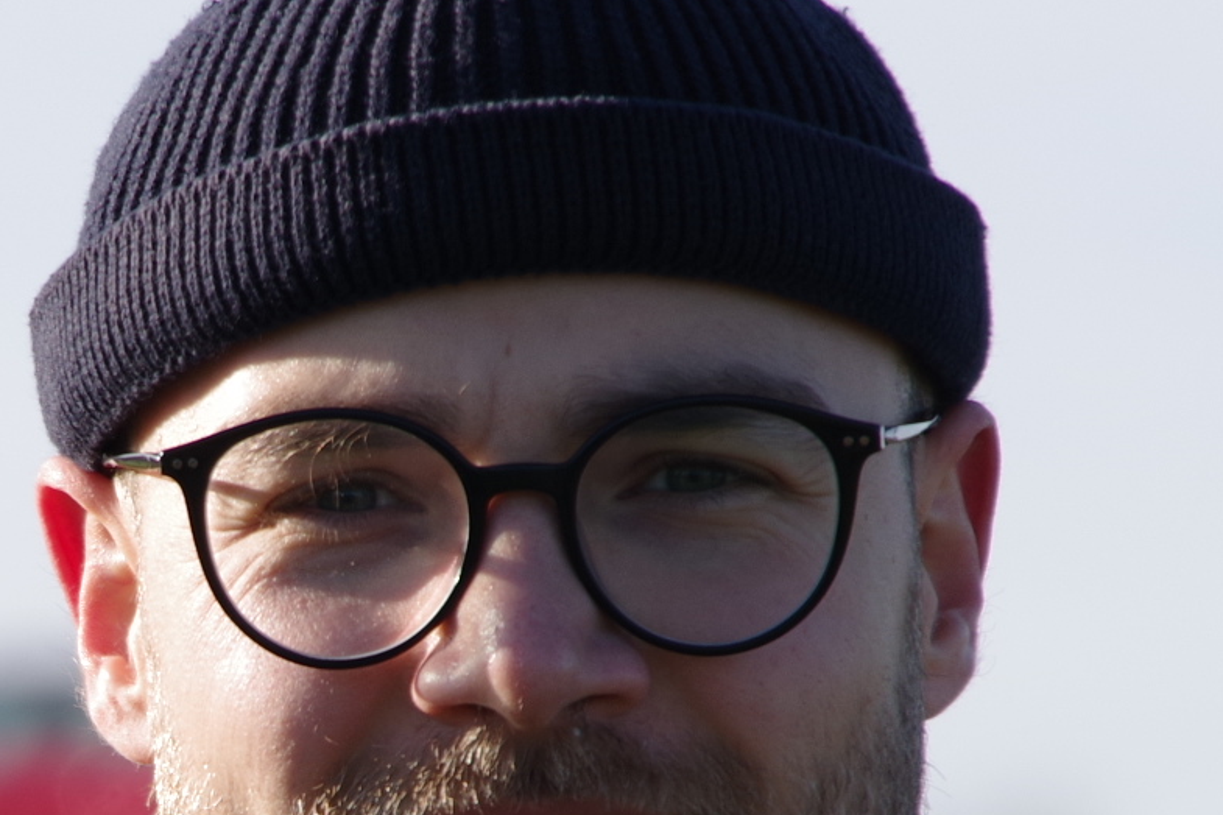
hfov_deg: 2.6
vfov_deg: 1.7
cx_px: 209
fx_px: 26865
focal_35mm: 791
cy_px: 687
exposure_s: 1/250
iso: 100
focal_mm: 135
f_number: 5.6
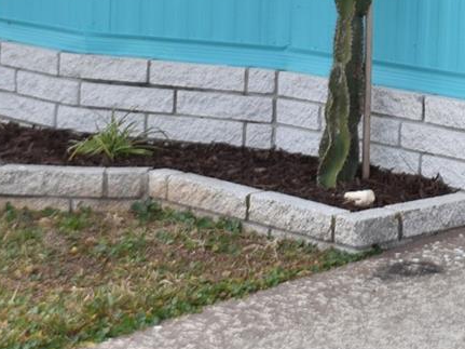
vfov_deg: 9.6
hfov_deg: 13.2
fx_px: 2014
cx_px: 284
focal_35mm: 150
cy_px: -183
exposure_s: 1/200
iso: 100
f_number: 8
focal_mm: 28
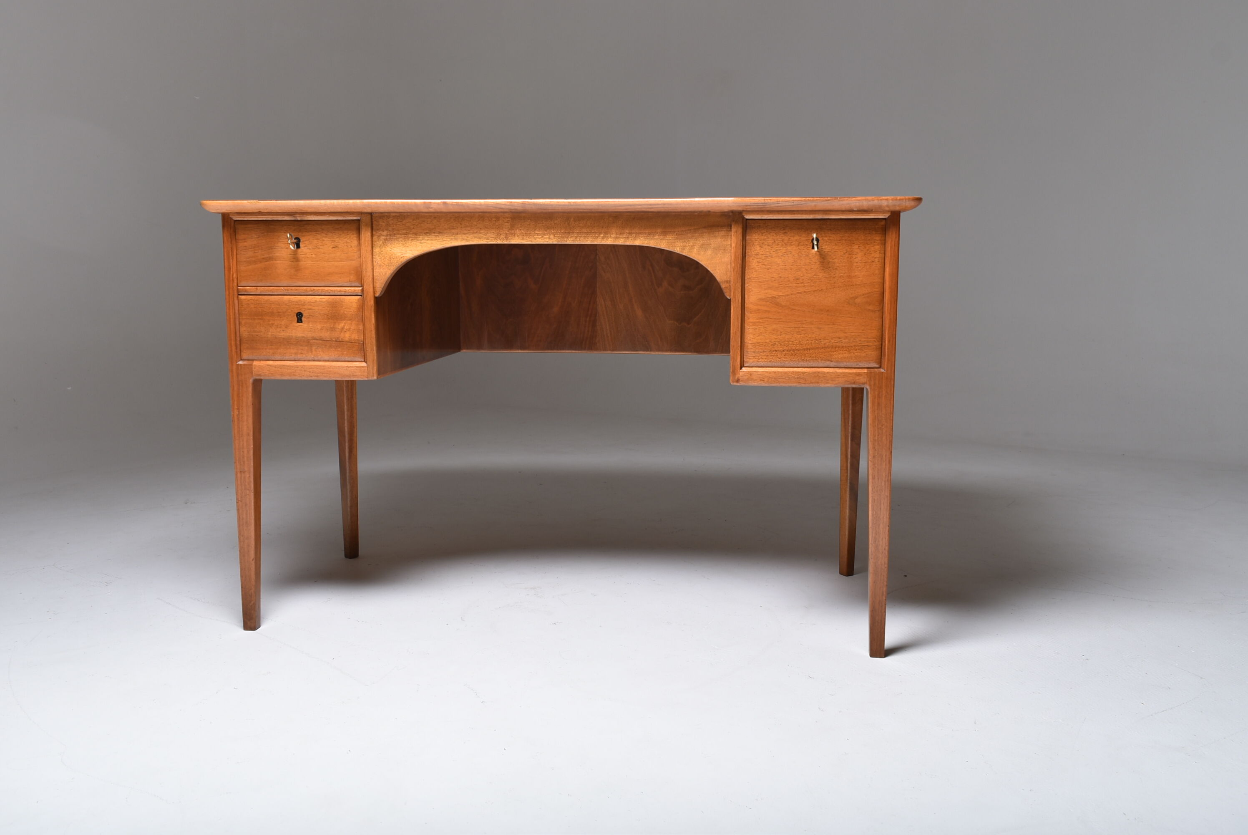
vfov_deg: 43.7
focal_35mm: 30
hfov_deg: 61.9
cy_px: 418
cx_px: 624
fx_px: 1041
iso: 100
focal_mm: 20
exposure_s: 1/200
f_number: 10
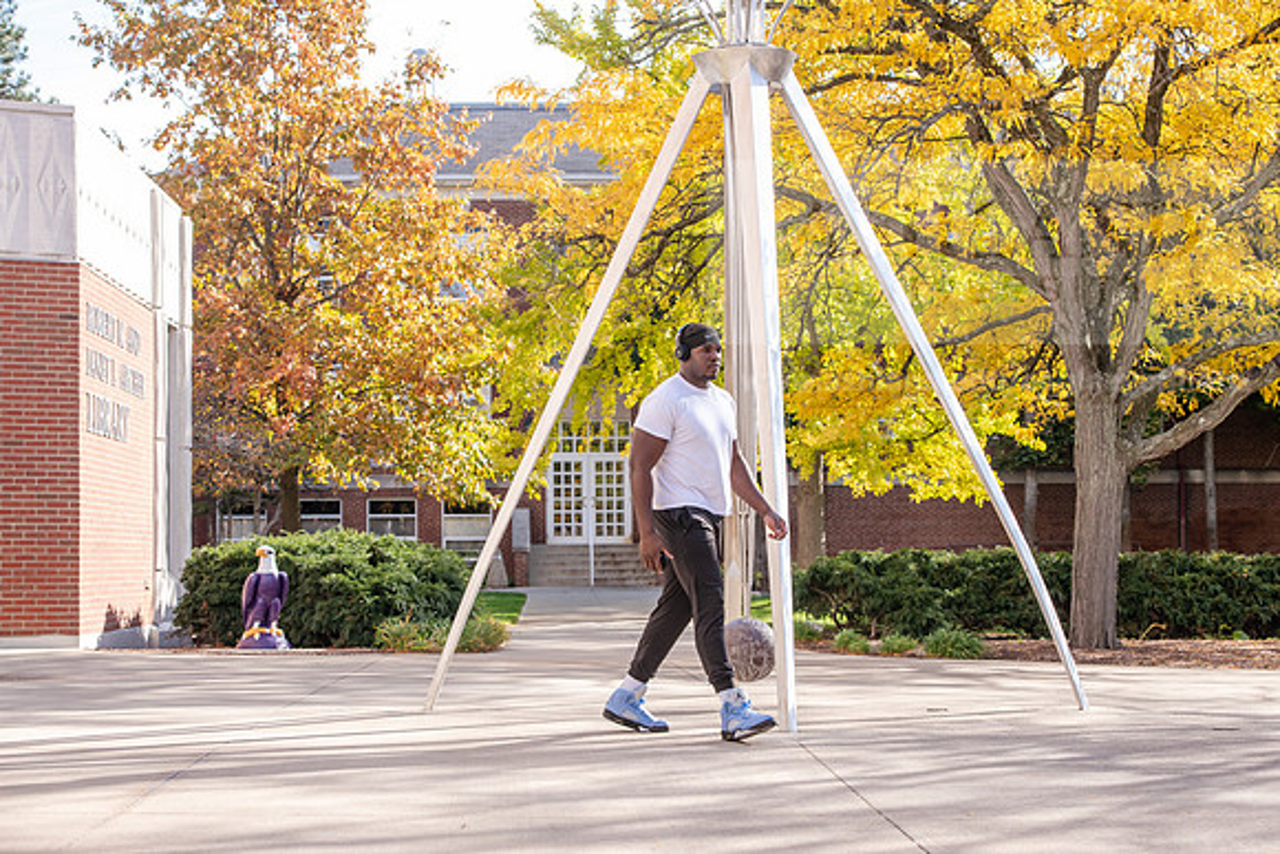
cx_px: 640
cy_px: 427
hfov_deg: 28.8
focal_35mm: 70
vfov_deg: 19.5
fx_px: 2489
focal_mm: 70
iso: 250
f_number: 7.1
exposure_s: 1/200
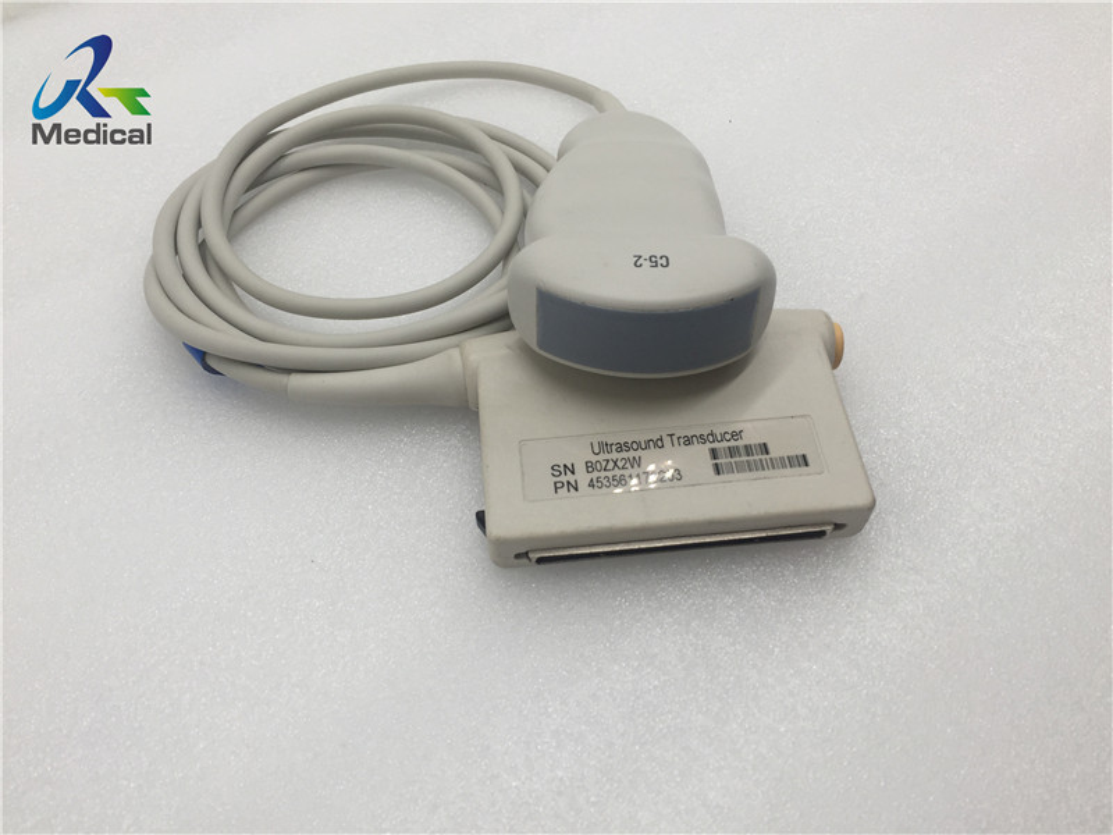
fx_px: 932
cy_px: 418
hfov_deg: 61.7
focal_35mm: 29
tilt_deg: -52.0
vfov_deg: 48.2
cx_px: 556
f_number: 2.2
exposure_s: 1/494
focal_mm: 4.15
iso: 32
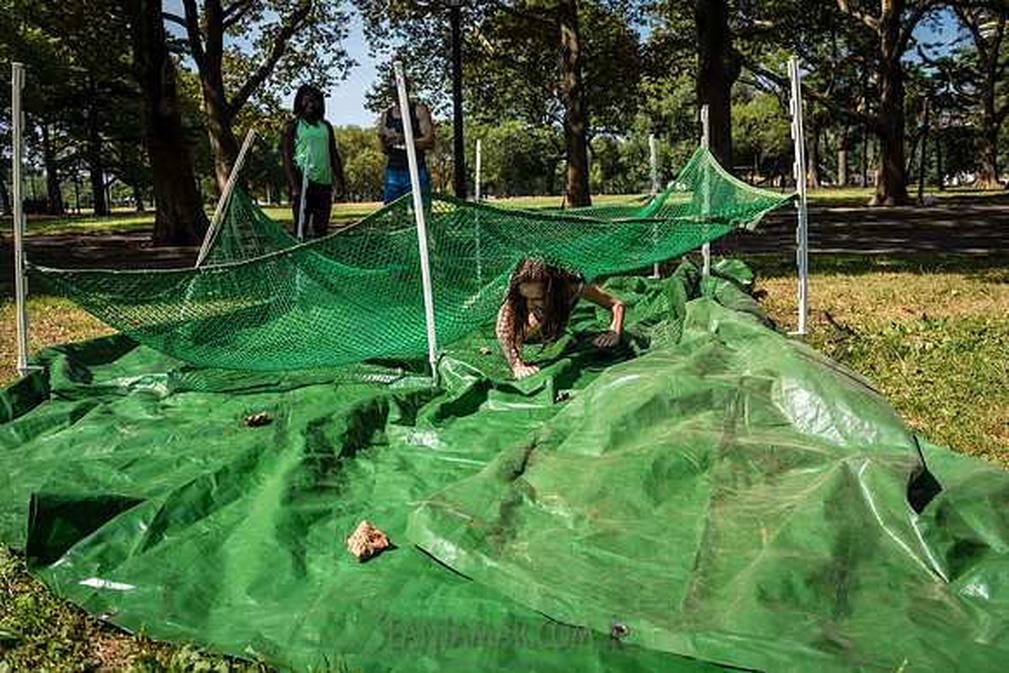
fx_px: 869
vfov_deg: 42.3
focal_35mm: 31
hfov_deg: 60.3
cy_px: 336
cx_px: 504
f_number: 5
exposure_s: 1/1000
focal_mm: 31
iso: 400
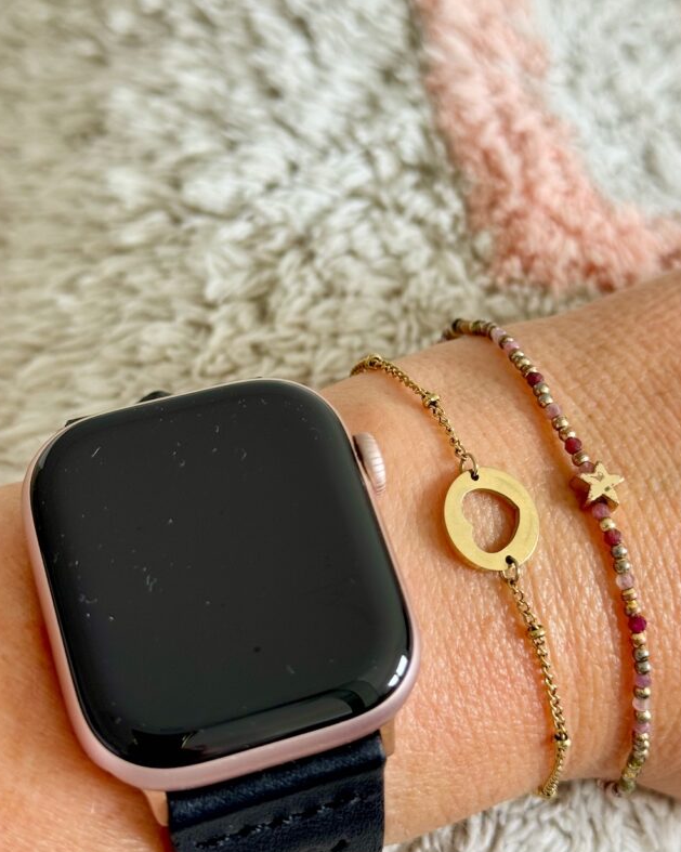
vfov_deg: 31.0
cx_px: 385
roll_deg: -1.1
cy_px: 414
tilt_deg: -44.0
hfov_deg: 25.0
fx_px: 1538
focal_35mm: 61
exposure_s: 1/125
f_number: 1.78
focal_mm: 6.76
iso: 50
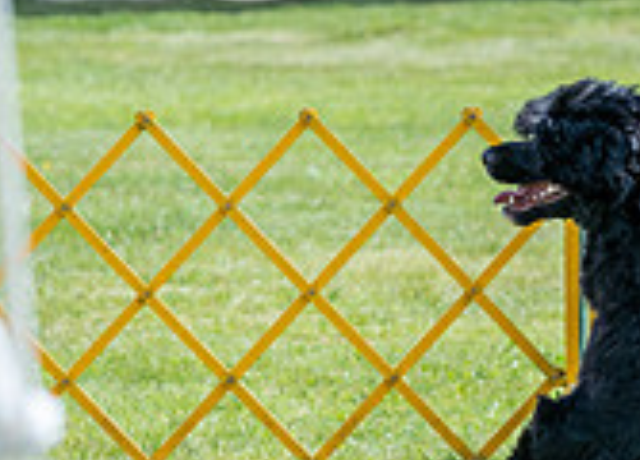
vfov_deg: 2.8
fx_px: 9507
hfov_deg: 3.8
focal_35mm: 522
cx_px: 737
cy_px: -6
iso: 500
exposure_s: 1/1600
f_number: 5
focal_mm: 121
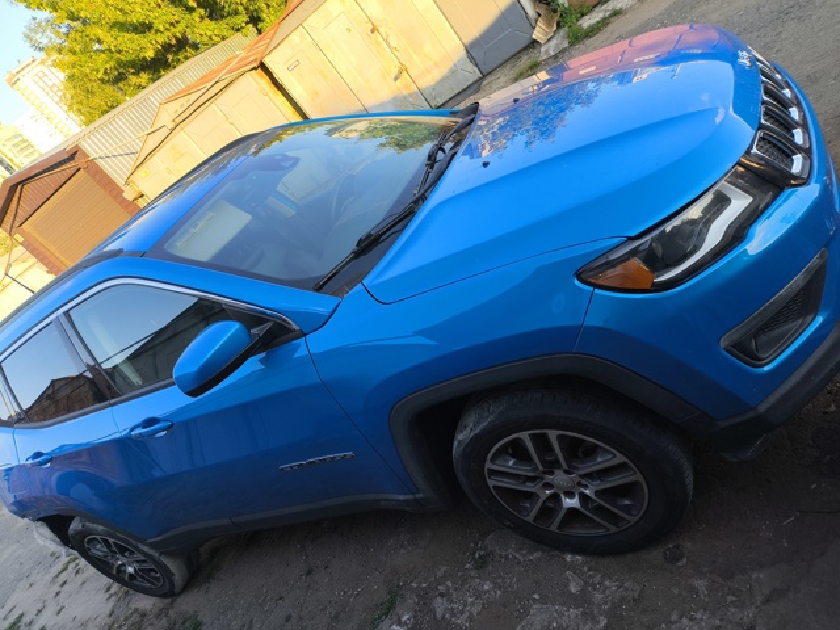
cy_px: 315
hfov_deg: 69.4
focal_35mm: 25
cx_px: 420
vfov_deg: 54.9
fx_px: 607
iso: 50
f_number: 1.7
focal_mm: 4.71
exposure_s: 1/180
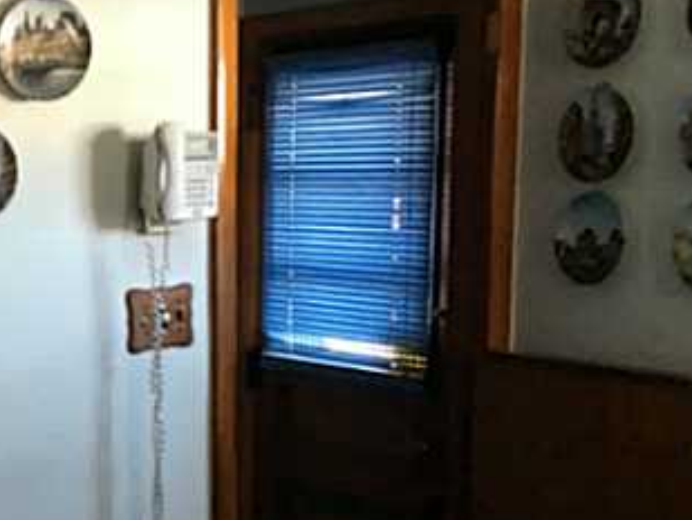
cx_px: -114
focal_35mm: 75
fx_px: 1500
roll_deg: +1.2
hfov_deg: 23.9
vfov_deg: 19.4
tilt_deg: -8.0
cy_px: 433
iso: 200
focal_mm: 4.15
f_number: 2.2
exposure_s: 1/30
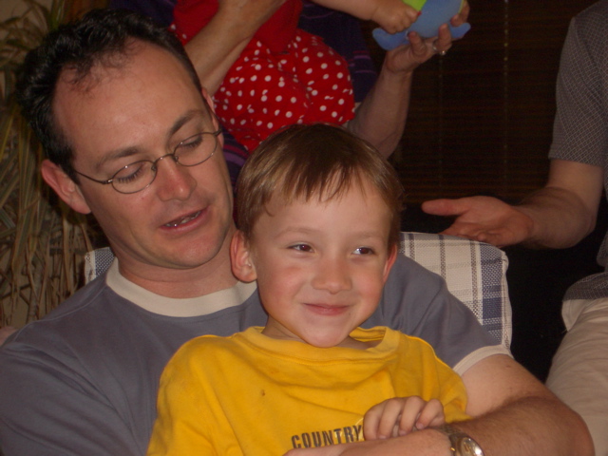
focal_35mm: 105
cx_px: 304
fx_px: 1844
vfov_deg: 14.1
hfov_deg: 18.7
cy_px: 228
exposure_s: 1/60
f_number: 4.8
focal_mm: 17.4
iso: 100
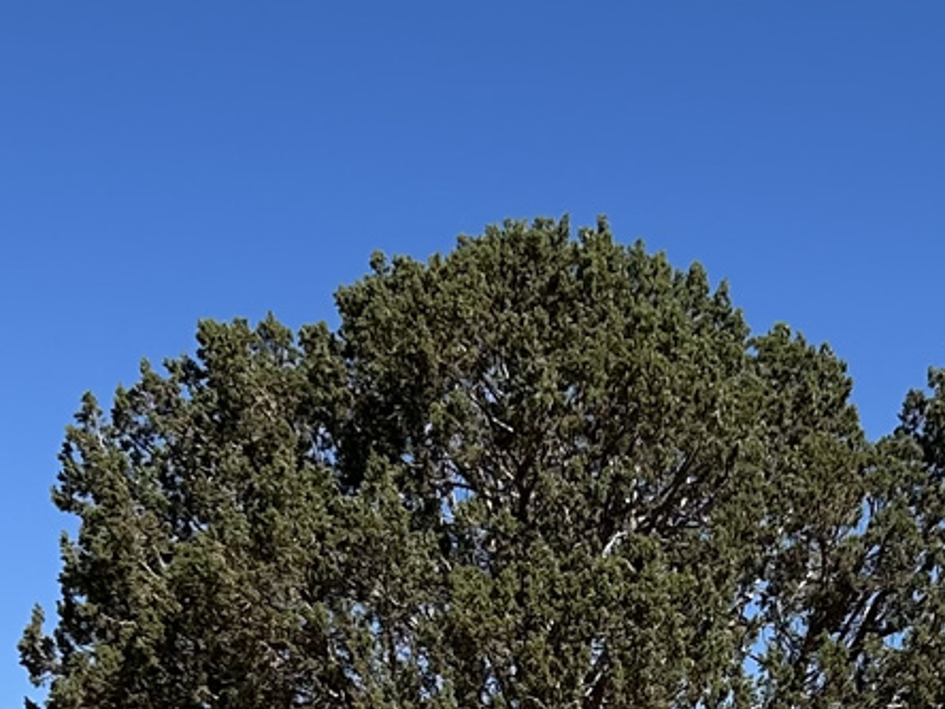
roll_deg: +0.0
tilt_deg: +2.1
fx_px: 3276
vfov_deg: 12.0
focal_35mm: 120
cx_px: 524
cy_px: 916
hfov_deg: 16.4
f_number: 1.5
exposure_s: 1/5076
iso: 50
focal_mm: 5.7
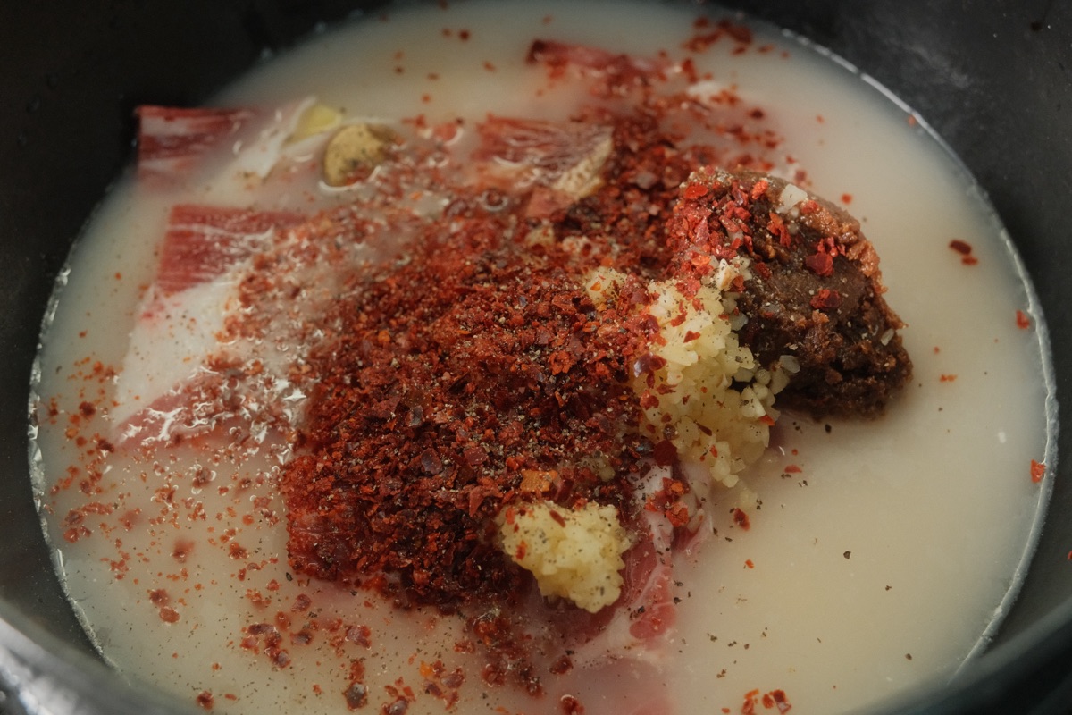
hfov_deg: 43.6
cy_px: 358
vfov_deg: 29.9
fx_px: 1340
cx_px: 536
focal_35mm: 45
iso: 3200
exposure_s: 1/125
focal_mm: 29.9
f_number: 4.5
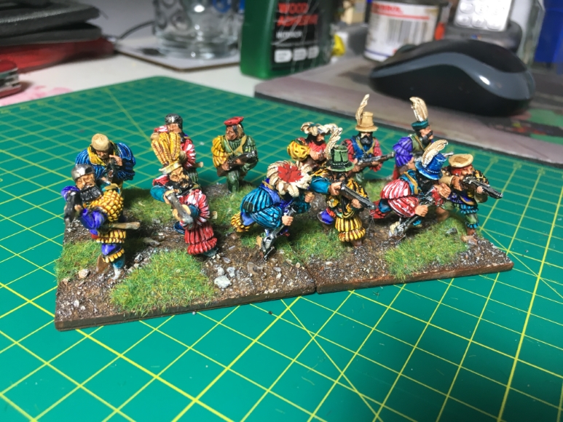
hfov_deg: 61.7
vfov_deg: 48.2
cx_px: 282
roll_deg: -5.1
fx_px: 472
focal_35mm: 29
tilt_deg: -26.2
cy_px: 211
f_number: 2.2
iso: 64
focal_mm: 4.15
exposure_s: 1/33
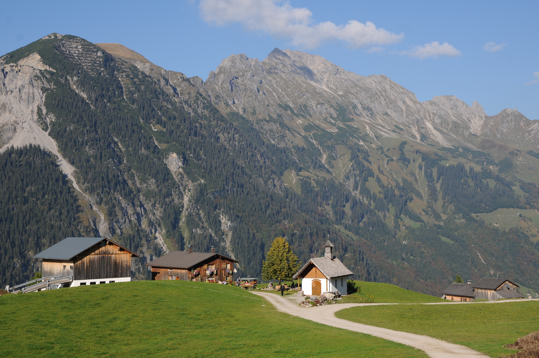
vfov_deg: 23.7
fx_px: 852
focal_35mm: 57
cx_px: 270
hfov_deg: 35.1
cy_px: 179
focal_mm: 38
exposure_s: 1/250
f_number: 8
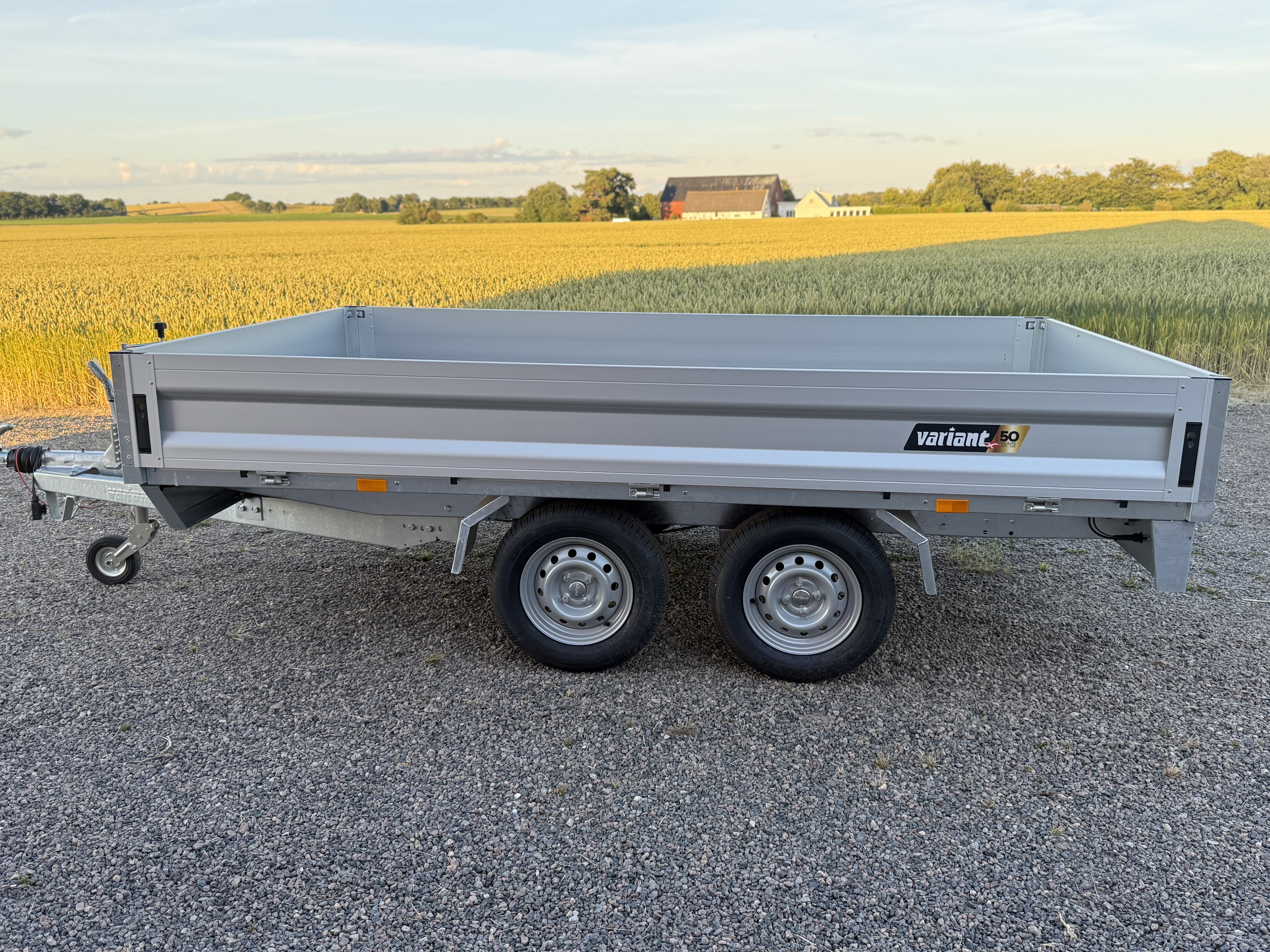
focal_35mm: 27
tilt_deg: -13.7
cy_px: 464
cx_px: 656
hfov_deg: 65.3
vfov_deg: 51.4
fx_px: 991
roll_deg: +0.7
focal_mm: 6.76
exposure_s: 1/416
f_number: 1.78
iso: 100
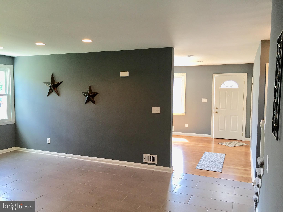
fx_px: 237
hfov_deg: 61.7
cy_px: 106
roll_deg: -0.2
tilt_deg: -3.1
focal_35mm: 29
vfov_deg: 48.2
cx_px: 142
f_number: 2.2
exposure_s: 1/30
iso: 32
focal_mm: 4.15
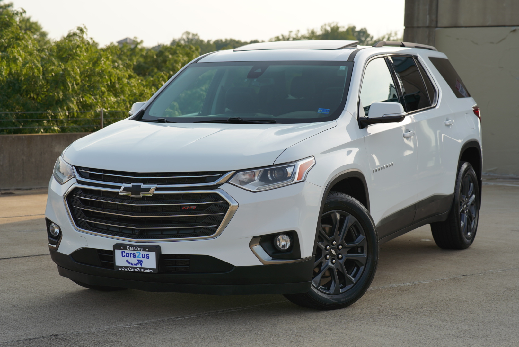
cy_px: 174
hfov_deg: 23.9
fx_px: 1226
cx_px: 260
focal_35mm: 85
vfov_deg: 16.1
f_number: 4.5
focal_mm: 85
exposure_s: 1/320
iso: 100
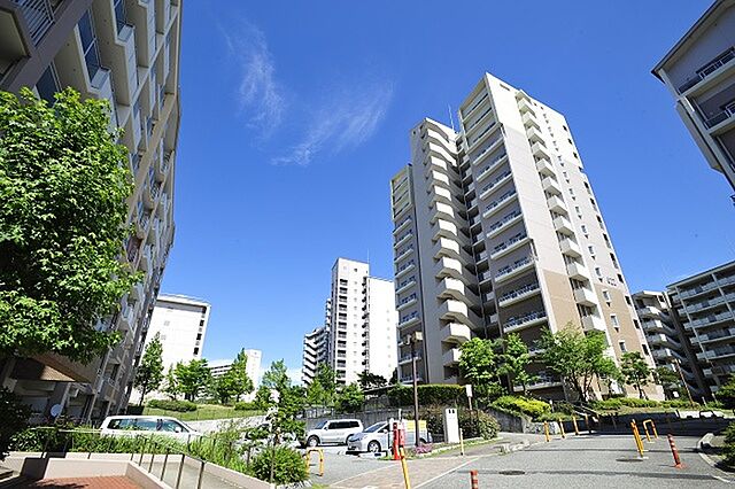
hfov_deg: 93.3
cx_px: 368
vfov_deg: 70.4
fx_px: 347
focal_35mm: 17
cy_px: 244
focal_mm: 17
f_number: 10
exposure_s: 1/160
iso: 200
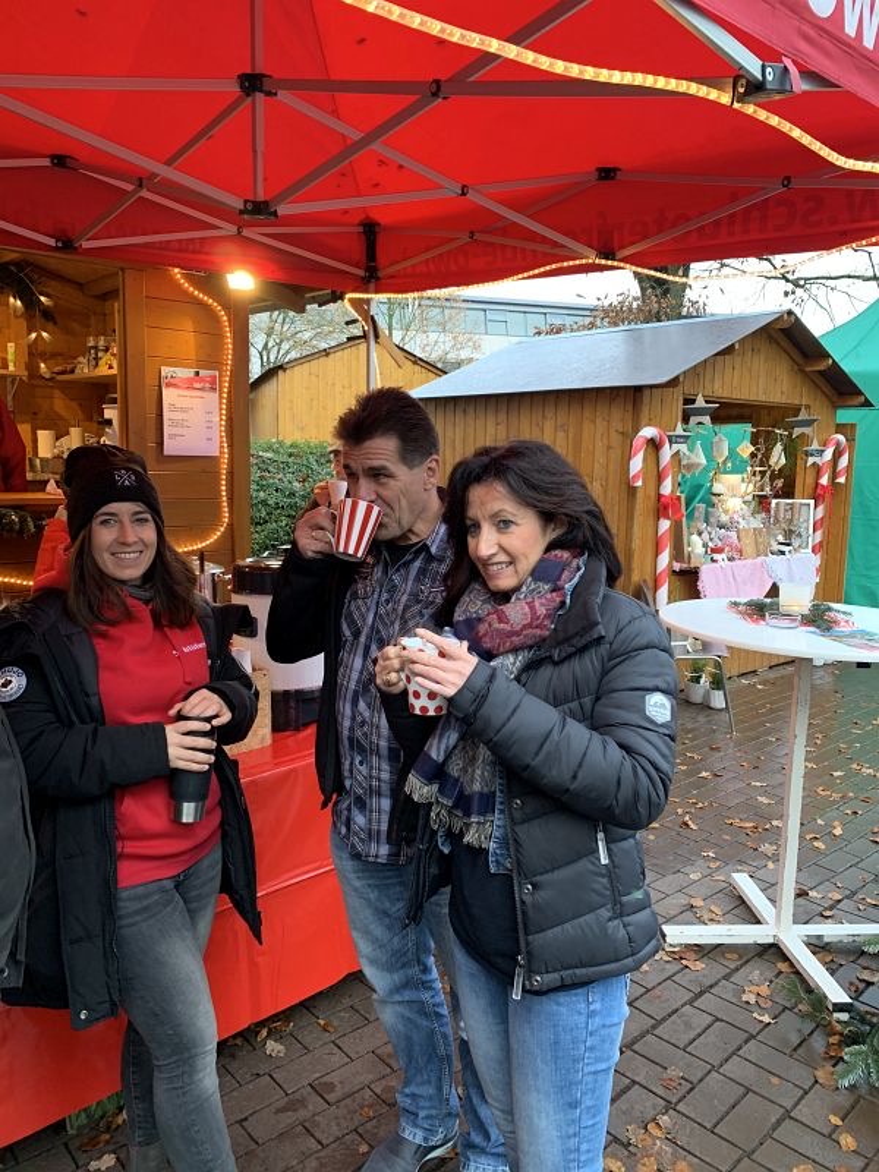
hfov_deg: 53.1
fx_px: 880
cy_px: 586
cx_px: 440
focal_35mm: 26
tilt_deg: -4.4
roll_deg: +2.0
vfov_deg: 67.3
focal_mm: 4.25
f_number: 1.8
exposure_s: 1/50
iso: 160
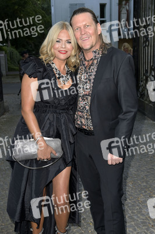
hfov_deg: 35.0
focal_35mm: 38
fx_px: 246
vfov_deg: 50.7
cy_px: 117
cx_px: 78
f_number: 5.6
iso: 1250
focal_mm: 38
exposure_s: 1/200
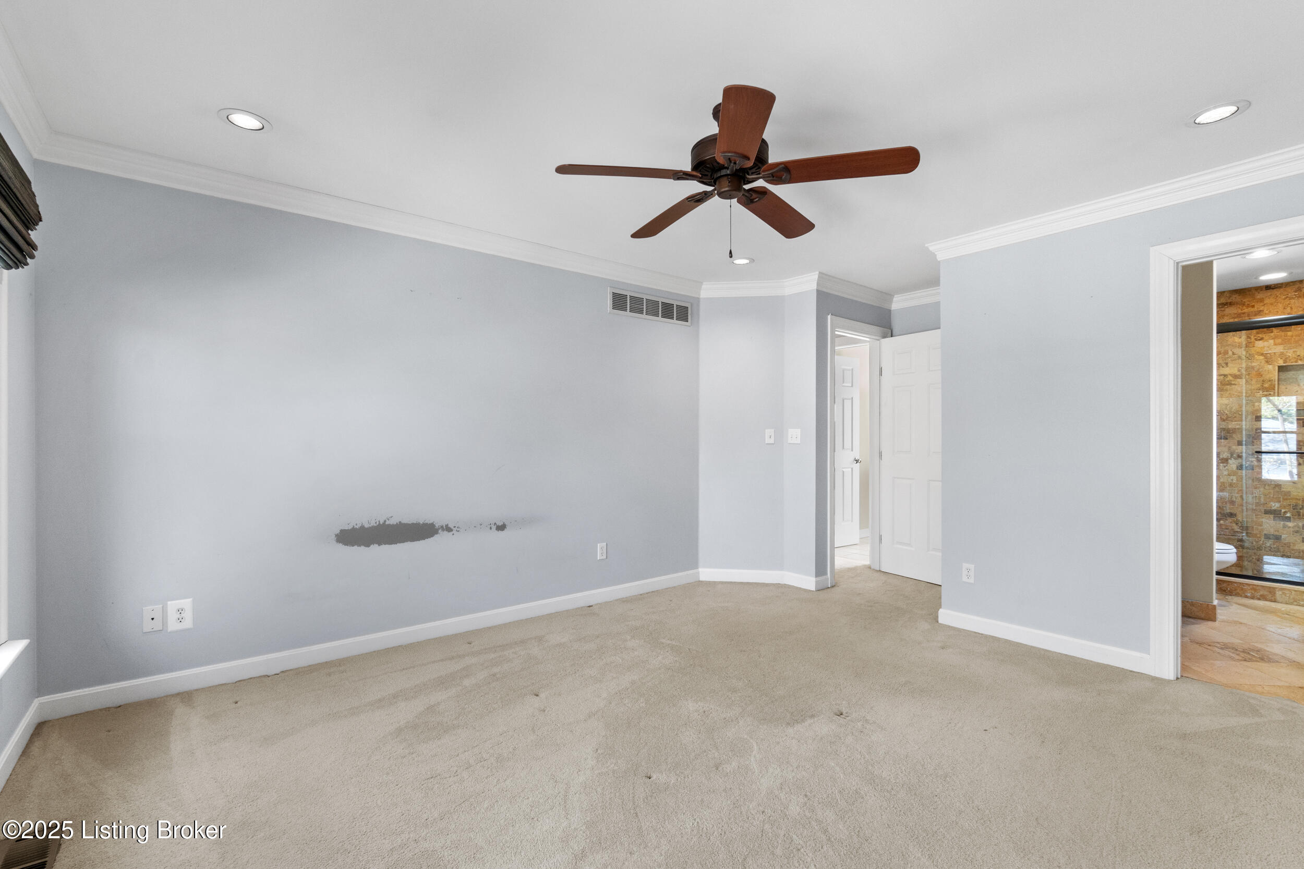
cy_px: 434
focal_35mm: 15
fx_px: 543
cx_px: 652
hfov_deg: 100.4
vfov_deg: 77.3
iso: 400
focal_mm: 10
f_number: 9
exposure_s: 1/3
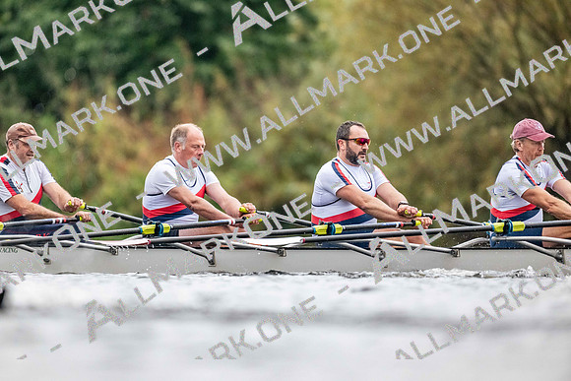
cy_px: 190
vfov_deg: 2.3
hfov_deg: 3.4
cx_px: 286
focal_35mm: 600
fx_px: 9518
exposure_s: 1/2500
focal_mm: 600
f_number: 4
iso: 4500
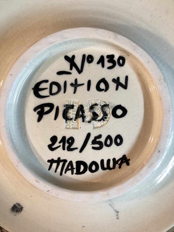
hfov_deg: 49.7
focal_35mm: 28
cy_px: 116
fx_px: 188
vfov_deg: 63.4
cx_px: 87
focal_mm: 3.99
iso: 50
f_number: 1.8
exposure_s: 1/17
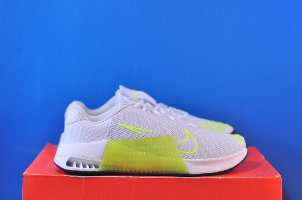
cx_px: 151
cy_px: 100
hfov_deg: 27.0
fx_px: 628
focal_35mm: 75
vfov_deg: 18.1
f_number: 2.8
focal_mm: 50
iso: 250
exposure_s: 1/320
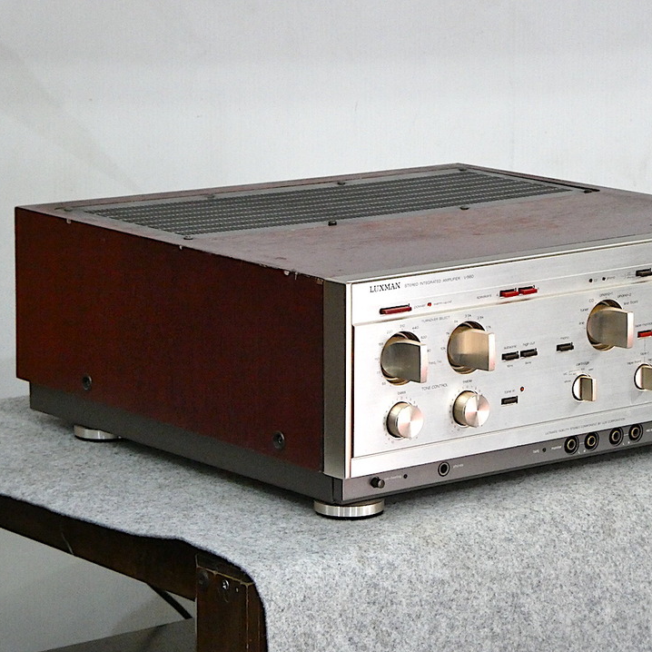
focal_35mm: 136
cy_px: 326
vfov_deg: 12.8
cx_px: 411
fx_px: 2898
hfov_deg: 12.8
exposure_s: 1/80
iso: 800
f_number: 5.1
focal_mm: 20.6
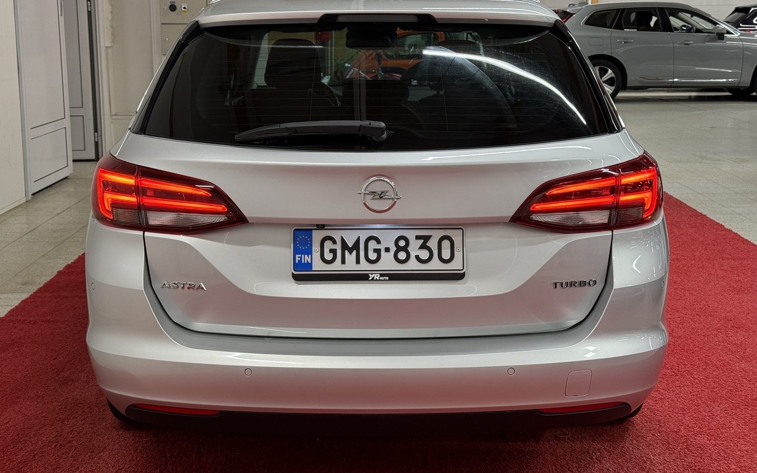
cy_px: 203
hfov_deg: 39.6
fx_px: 1052
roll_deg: +0.1
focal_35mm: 51
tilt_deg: -9.2
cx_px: 379
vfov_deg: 25.3
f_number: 1.78
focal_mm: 6.76
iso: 100
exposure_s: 1/98
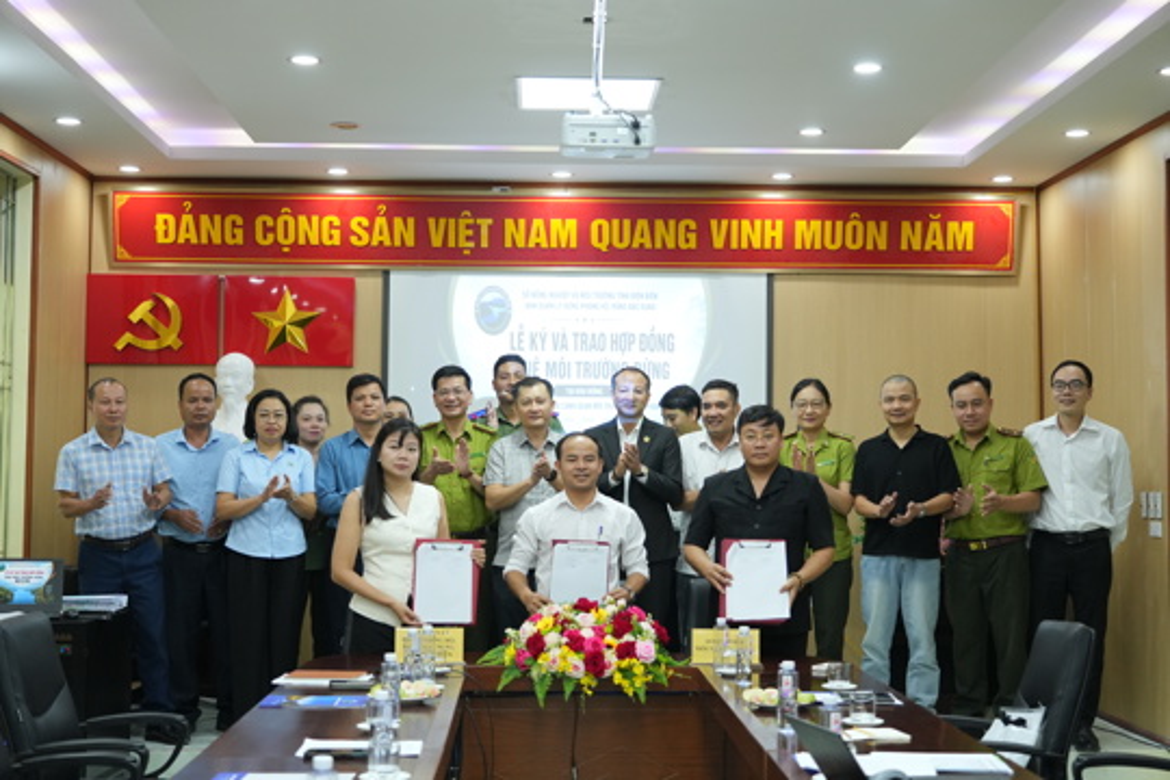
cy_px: 390
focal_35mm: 49
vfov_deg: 27.5
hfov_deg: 40.3
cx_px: 585
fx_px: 1592
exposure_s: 1/200
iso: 2500
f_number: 4
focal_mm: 49
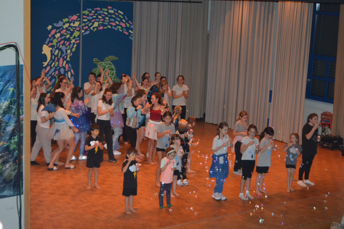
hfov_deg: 30.5
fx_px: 631
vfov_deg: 20.6
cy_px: 114
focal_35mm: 66
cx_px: 172
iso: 3200
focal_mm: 44
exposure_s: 1/60
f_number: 5.3
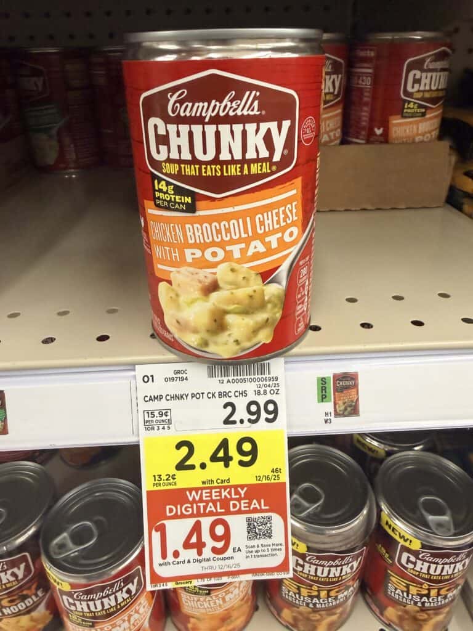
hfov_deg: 56.8
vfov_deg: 71.6
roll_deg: +1.2
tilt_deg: -29.0
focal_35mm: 24
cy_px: 316
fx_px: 437
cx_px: 236
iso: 320
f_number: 2.2
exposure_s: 1/64
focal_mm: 2.22
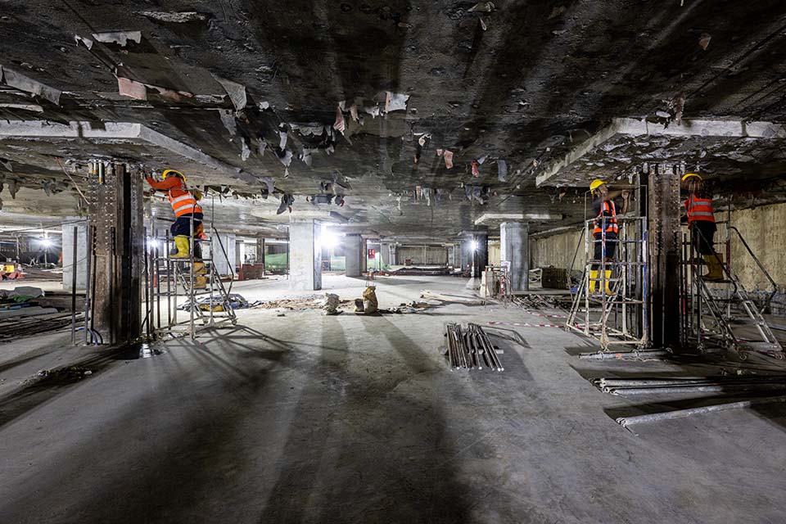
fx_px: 306
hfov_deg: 104.3
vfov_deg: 81.2
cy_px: 262
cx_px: 393
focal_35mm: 14
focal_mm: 14
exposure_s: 1/2
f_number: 9
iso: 640
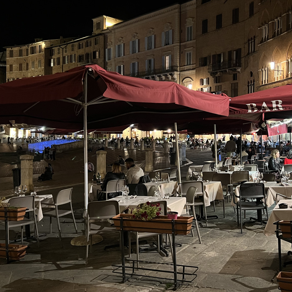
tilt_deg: -0.5
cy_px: 136
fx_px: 382
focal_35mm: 40
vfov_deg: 41.8
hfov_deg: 41.5
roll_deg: -0.2
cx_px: 187
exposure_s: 1/25
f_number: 1.5
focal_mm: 5.7
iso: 500
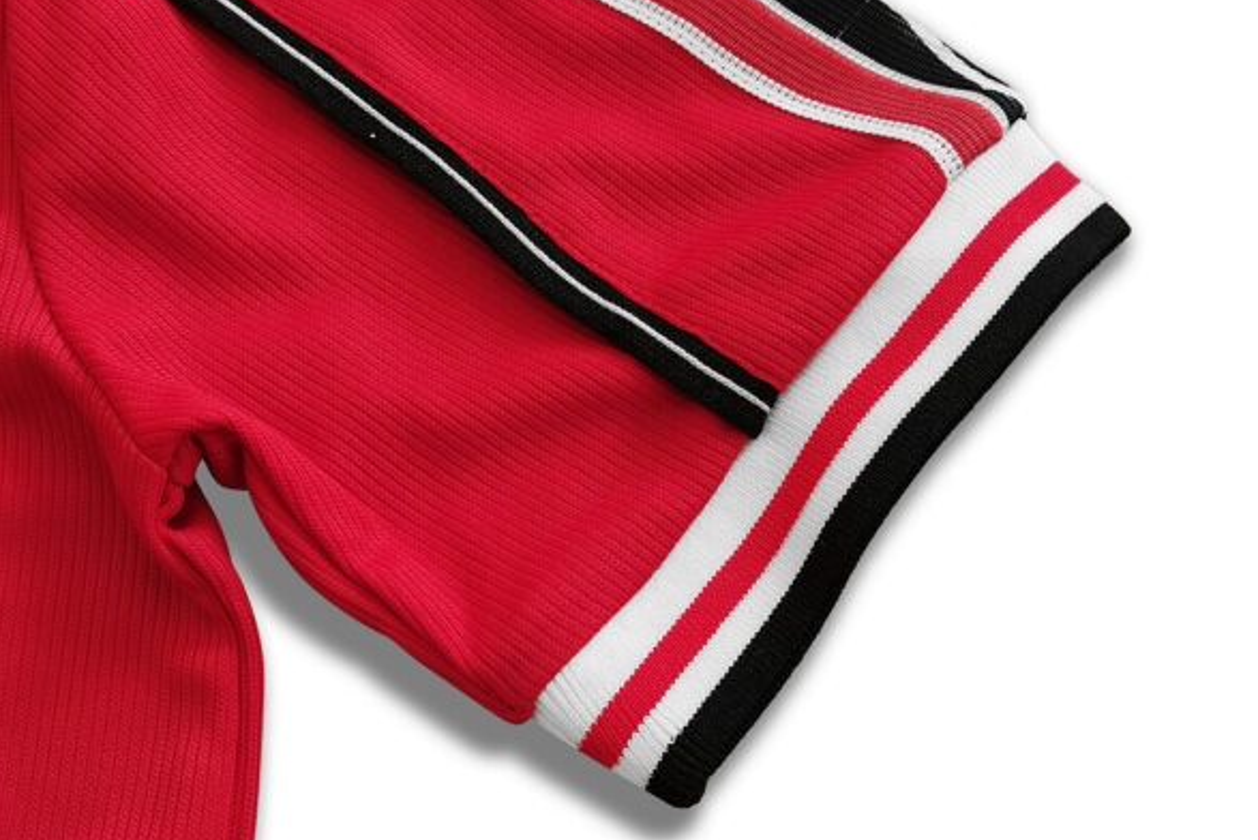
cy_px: 384
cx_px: 626
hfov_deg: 38.9
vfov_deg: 26.5
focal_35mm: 51
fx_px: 1783
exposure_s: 1/110
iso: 50
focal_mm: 5.58
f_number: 1.8
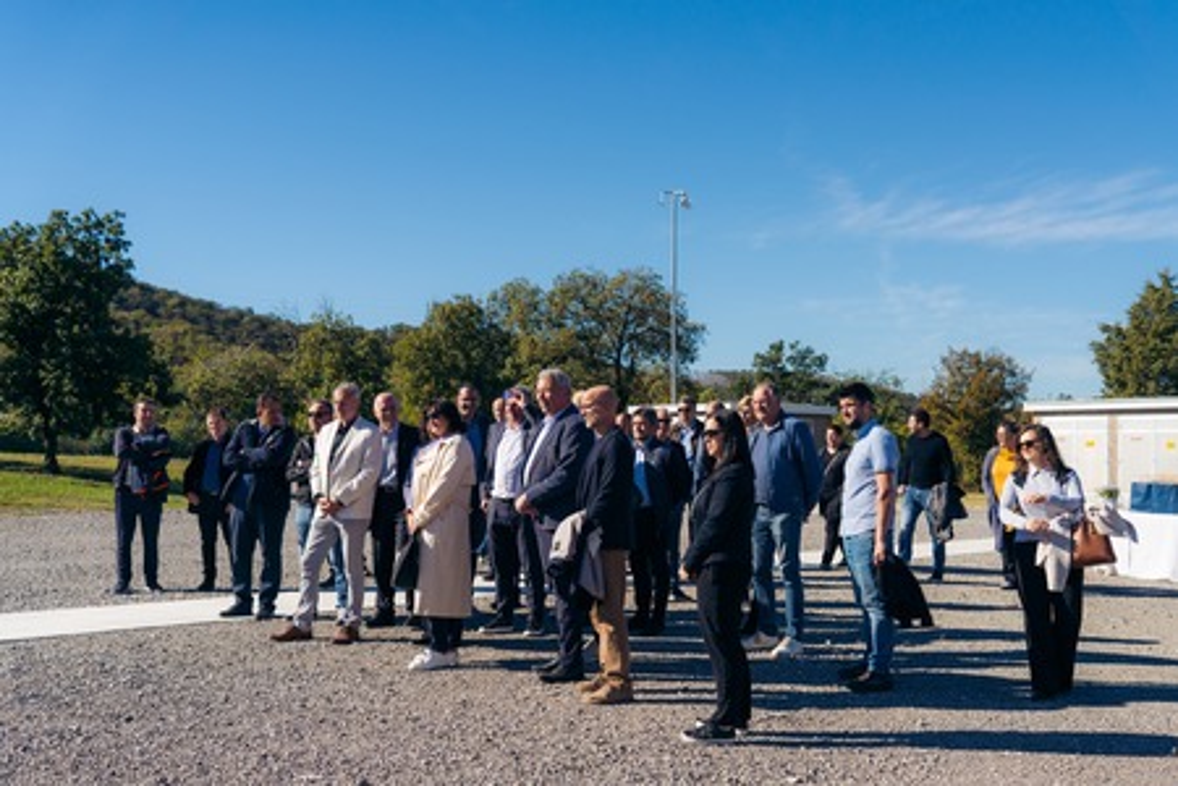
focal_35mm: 39
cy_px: 430
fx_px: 1261
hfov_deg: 50.0
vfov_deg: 34.6
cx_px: 642
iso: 100
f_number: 4
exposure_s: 1/2000
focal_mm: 35
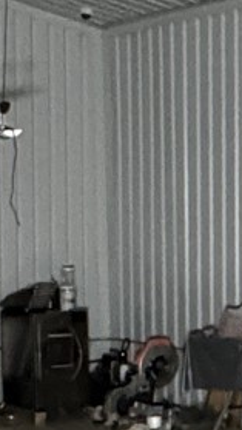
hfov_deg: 11.4
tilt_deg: -0.6
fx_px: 1197
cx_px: 260
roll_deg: +1.6
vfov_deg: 20.3
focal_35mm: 105
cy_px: 271
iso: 1000
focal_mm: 2.22
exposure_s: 1/60
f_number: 2.2
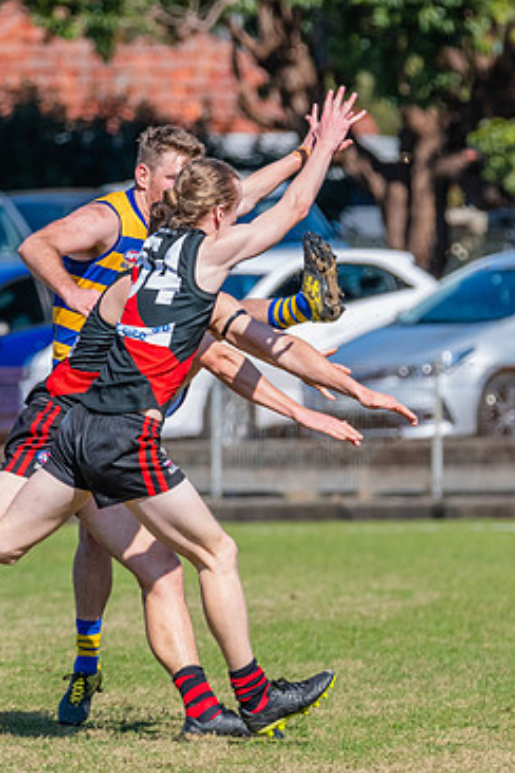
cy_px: 288
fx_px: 15406
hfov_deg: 1.9
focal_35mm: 718
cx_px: 161
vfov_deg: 2.9
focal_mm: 360
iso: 800
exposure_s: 1/1600
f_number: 9
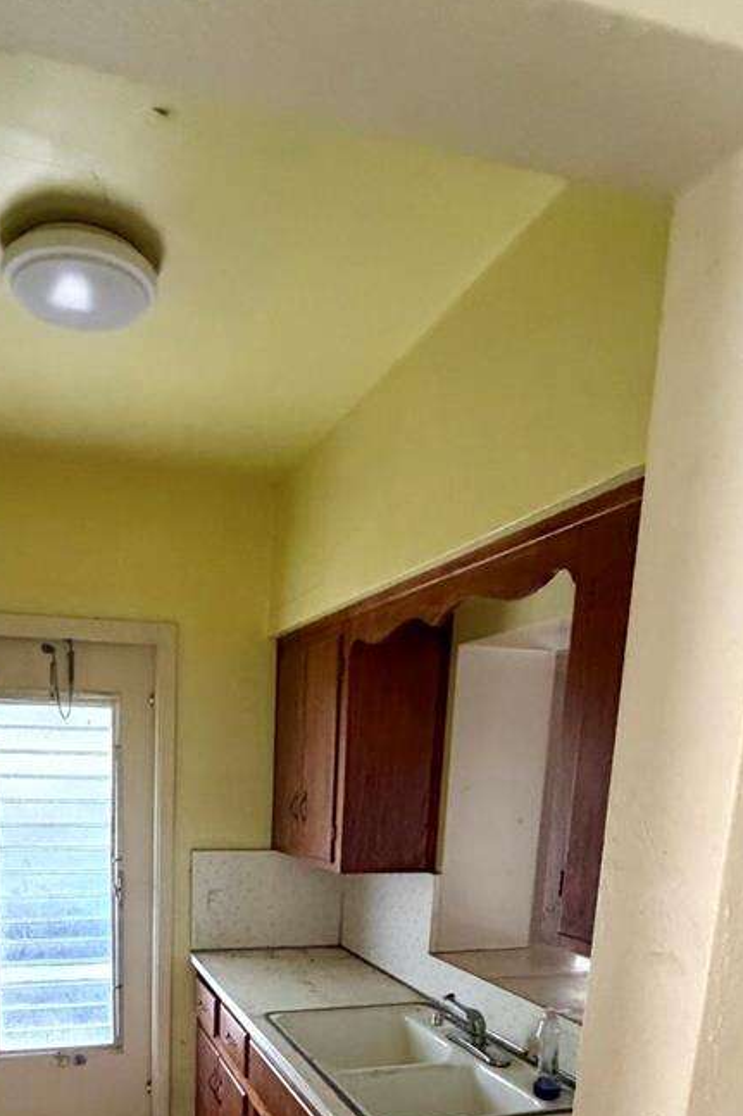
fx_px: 836
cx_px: 229
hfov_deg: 46.9
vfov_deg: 60.5
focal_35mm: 27
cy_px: 931
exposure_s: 1/60
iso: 800
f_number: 2.2
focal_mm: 2.22
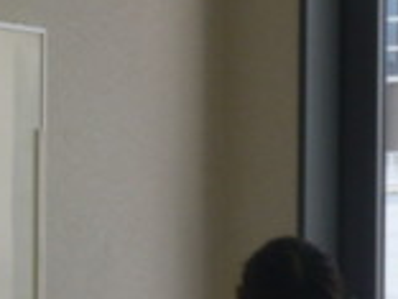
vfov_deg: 5.1
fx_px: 3323
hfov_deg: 6.9
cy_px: 281
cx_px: 212
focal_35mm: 289
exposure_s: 1/30
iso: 160
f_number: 5.6
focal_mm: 16.4
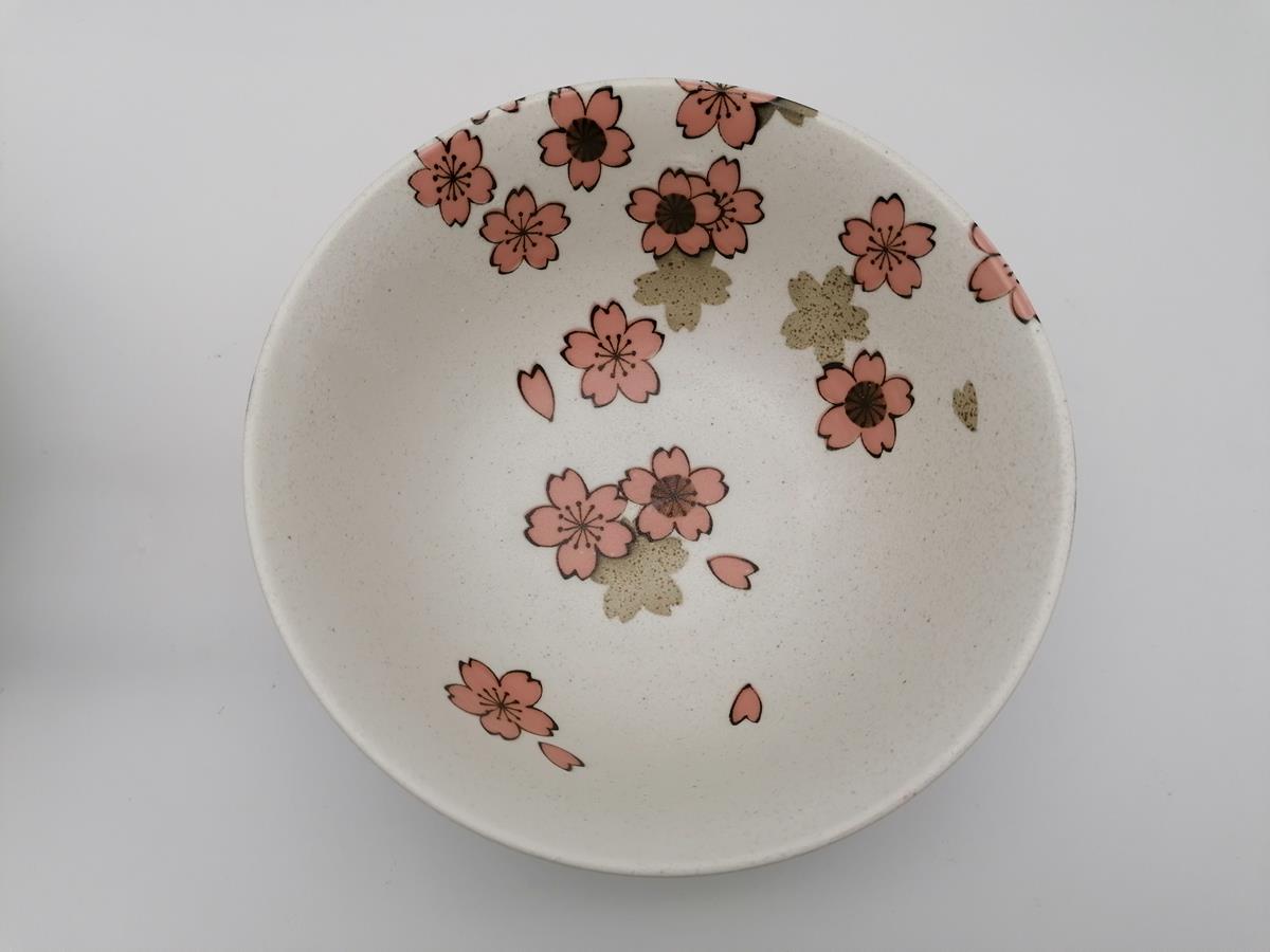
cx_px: 635
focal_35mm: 27
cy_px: 476
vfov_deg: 51.4
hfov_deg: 65.3
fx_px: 991
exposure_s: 1/165
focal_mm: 4.75
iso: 50
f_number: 1.8
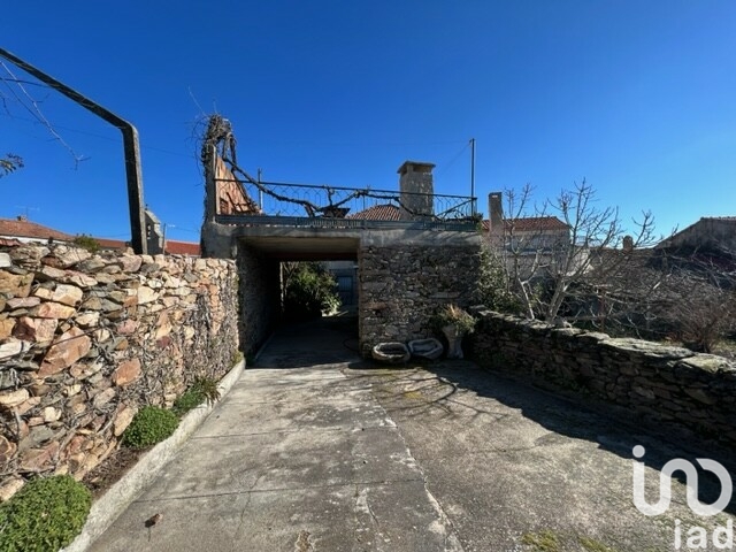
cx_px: 368
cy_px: 276
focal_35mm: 13
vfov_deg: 89.9
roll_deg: +0.8
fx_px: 276
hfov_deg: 106.2
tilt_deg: +1.2
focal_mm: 1.57
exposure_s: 1/595
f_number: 1.8
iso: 32
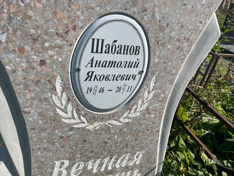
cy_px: 88
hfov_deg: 67.3
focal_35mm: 26
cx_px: 117
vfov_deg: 53.1
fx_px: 176
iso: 32
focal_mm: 4.2
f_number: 1.6
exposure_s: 1/3861
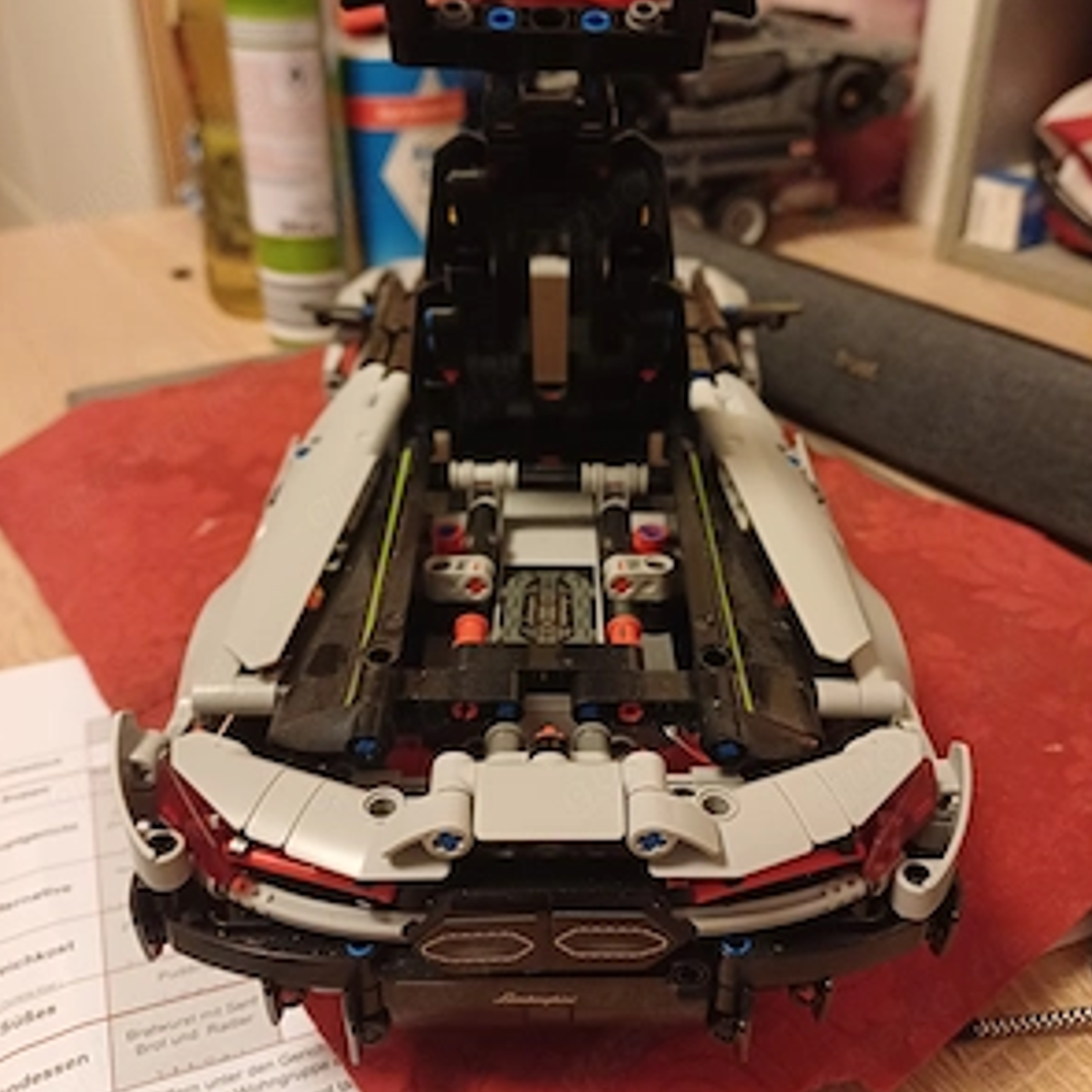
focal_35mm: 30
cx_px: 544
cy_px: 503
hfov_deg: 54.0
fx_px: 1071
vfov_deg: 54.0
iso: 640
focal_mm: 4.65
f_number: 1.8
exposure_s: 1/25
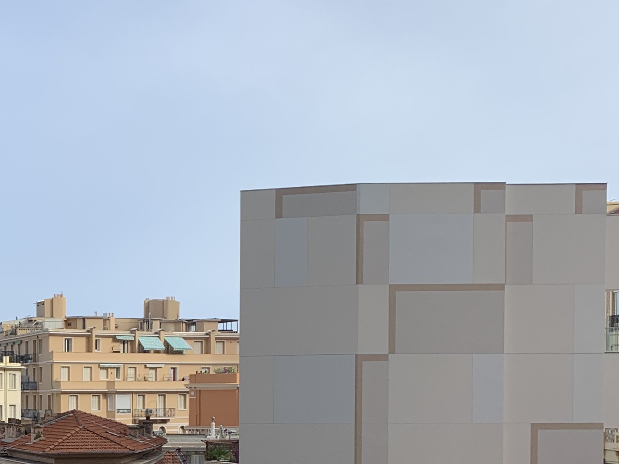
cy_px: 432
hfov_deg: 26.6
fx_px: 1216
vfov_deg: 21.1
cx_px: -38
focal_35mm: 68
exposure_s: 1/1689
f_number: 1.8
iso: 25
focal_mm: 4.25
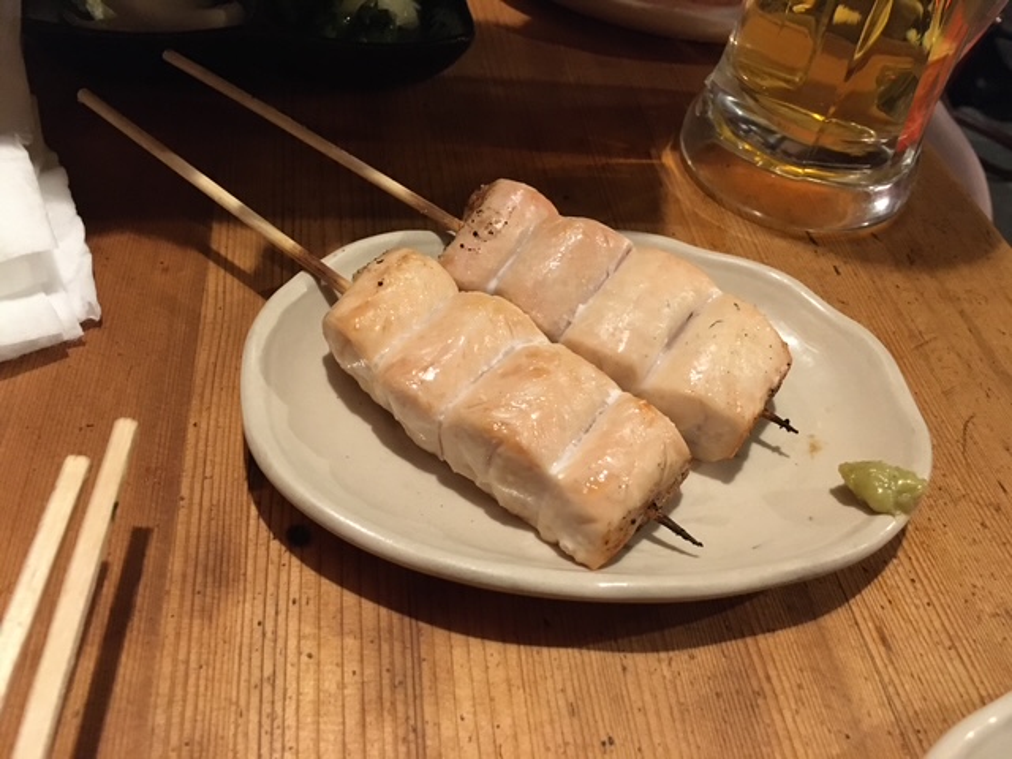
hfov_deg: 61.7
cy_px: 380
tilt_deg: -47.7
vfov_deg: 48.2
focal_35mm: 29
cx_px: 506
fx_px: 848
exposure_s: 1/17
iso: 320
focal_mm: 4.15
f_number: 2.2
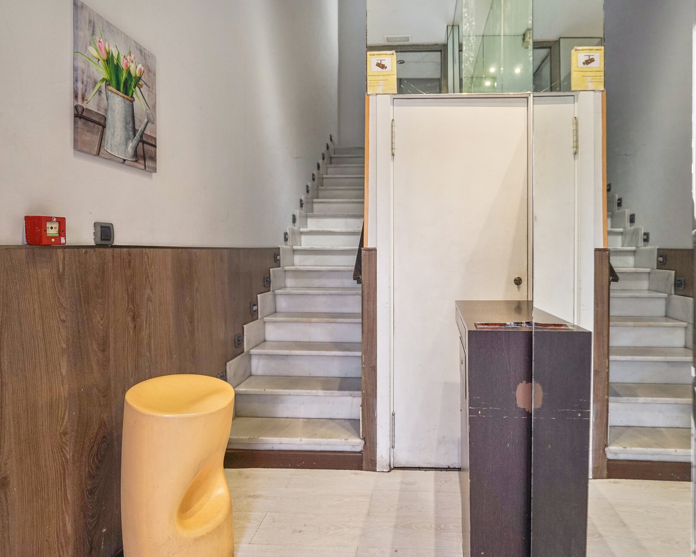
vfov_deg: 70.9
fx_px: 391
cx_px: 403
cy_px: 280
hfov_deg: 82.7
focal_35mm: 19
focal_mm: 16
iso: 320
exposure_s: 1/60
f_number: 4.5
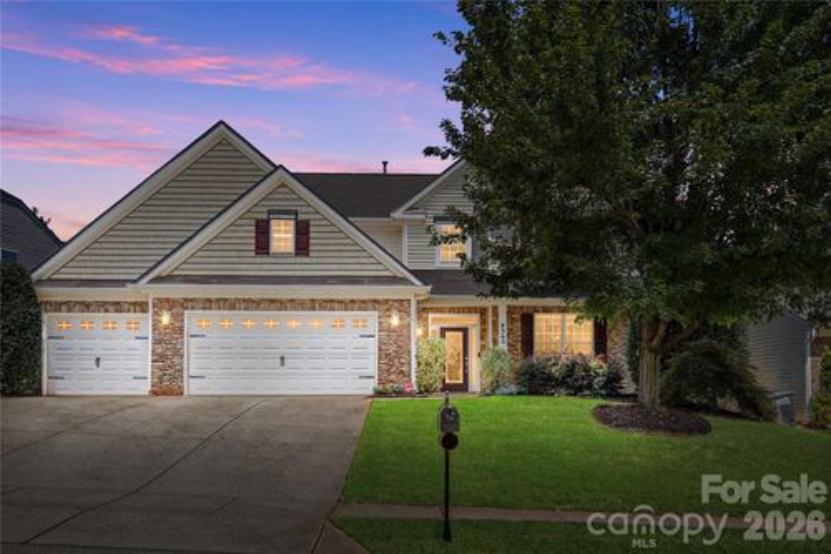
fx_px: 675
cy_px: 277
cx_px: 416
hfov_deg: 63.2
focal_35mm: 29
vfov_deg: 44.6
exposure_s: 1/640
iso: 100
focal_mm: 19.5
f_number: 4.5
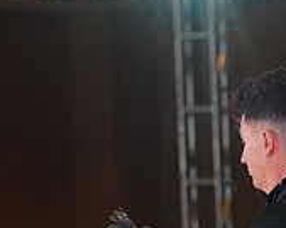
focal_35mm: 448
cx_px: 241
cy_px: 466
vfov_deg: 3.4
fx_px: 3790
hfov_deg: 4.3
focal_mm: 139
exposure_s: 1/160
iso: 1600
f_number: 5
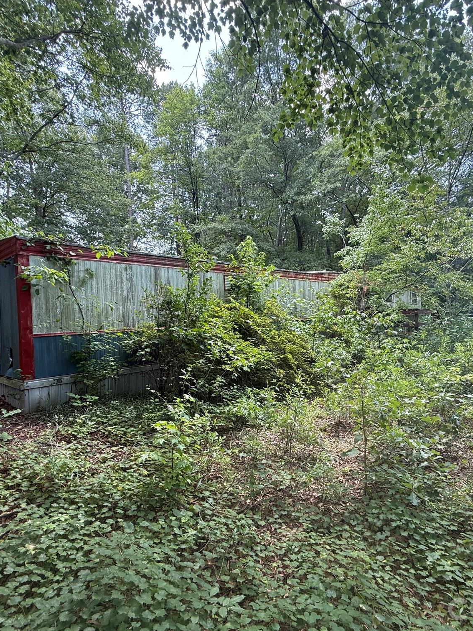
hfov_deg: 68.3
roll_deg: +3.2
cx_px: 272
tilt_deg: -0.7
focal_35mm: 19
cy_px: 319
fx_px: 346
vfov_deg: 84.7
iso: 50
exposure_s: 1/99
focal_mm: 2.22
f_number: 2.2
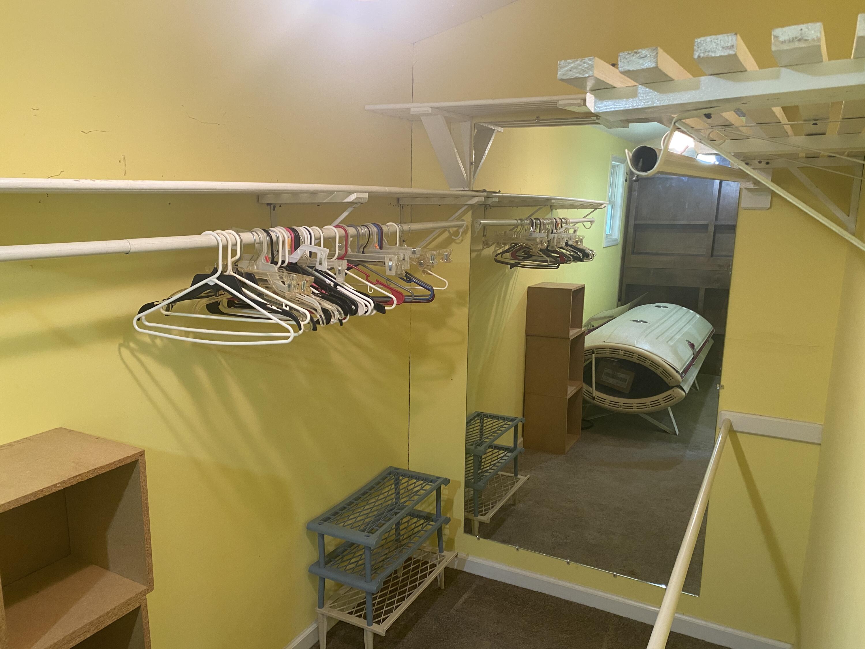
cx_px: 432
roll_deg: -0.2
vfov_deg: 53.1
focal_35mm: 26
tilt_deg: -10.7
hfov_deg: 67.3
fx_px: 650
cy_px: 324
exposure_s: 1/60
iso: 200
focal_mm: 4.25
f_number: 1.8
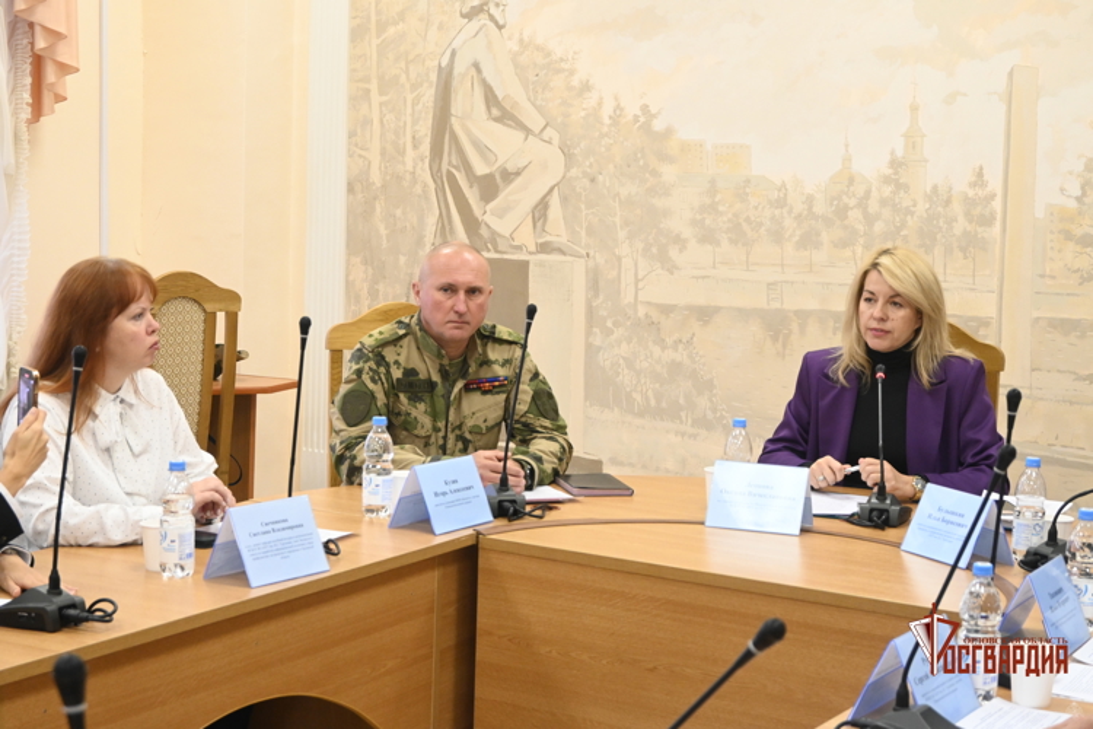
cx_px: 546
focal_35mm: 64
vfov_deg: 21.1
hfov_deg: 31.2
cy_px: 364
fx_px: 1958
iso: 1800
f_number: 6
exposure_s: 1/60
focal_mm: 43
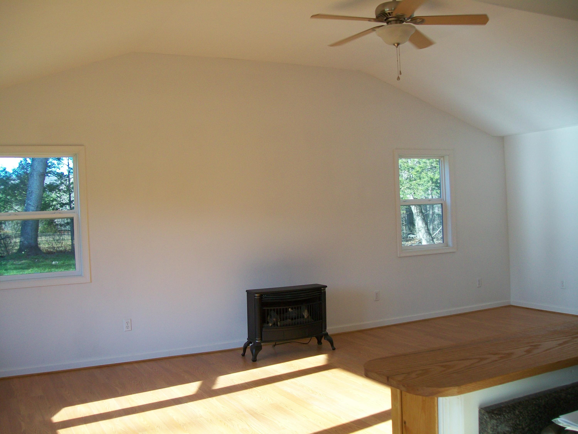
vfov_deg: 39.7
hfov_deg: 51.4
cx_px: 289
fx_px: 601
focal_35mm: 36
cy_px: 217
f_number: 2.7
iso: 64
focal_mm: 6
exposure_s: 1/100
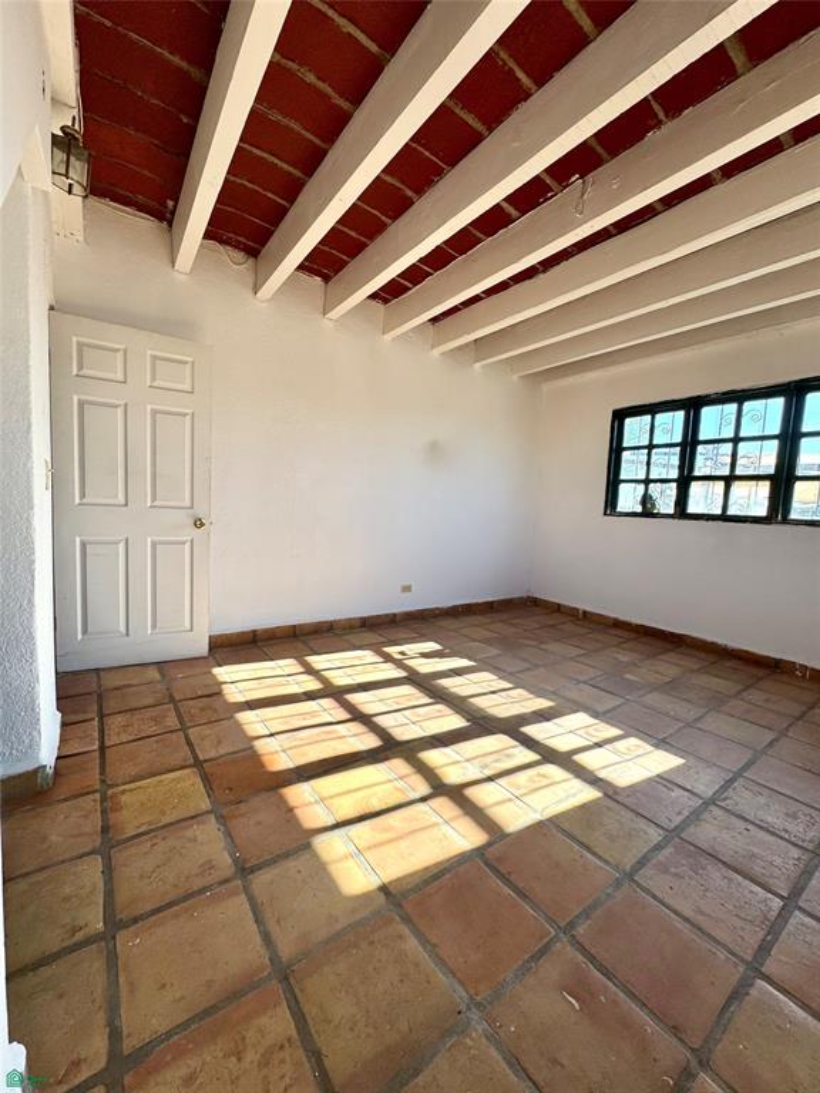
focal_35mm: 14
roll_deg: -3.7
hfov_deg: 85.7
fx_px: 442
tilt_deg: -5.2
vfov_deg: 102.1
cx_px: 410
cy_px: 546
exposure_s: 1/361
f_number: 2.2
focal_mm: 2.22
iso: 40
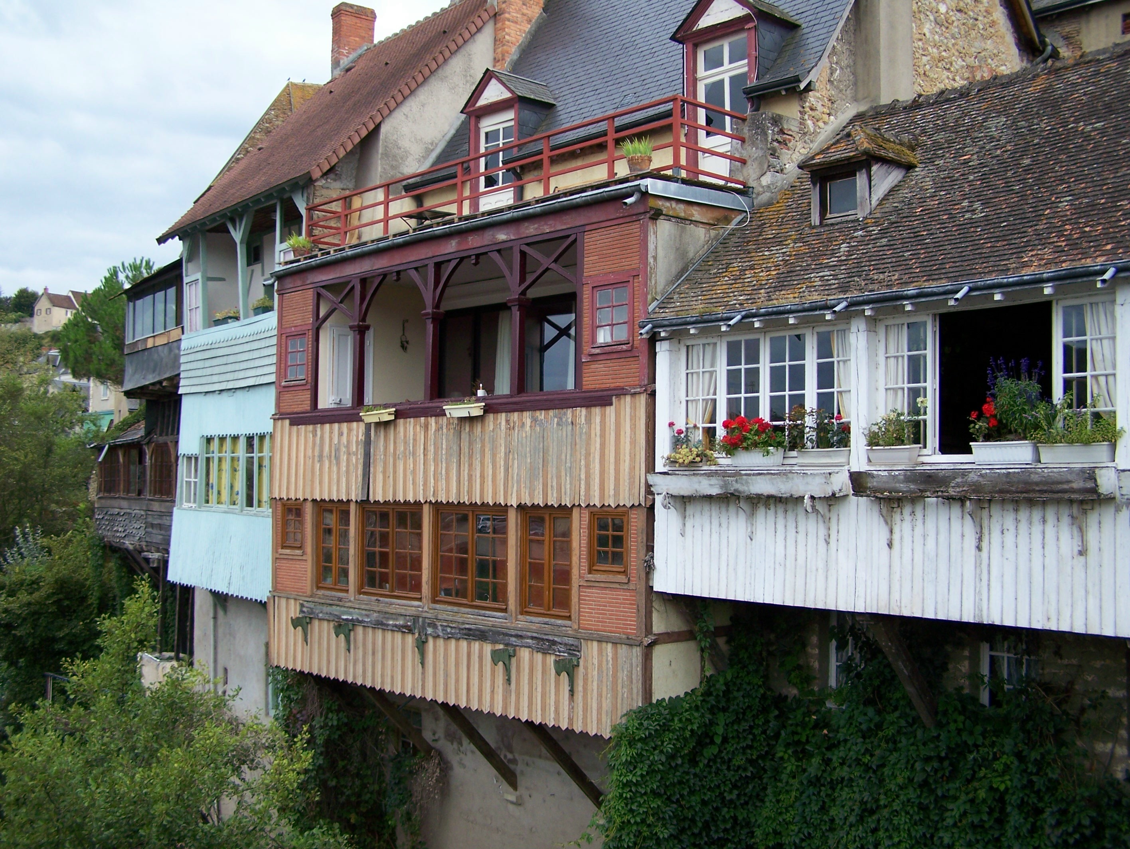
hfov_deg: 48.9
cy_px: 424
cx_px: 565
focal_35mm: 38
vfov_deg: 37.8
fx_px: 1241
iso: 80
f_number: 2.8
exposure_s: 1/125
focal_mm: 6.3
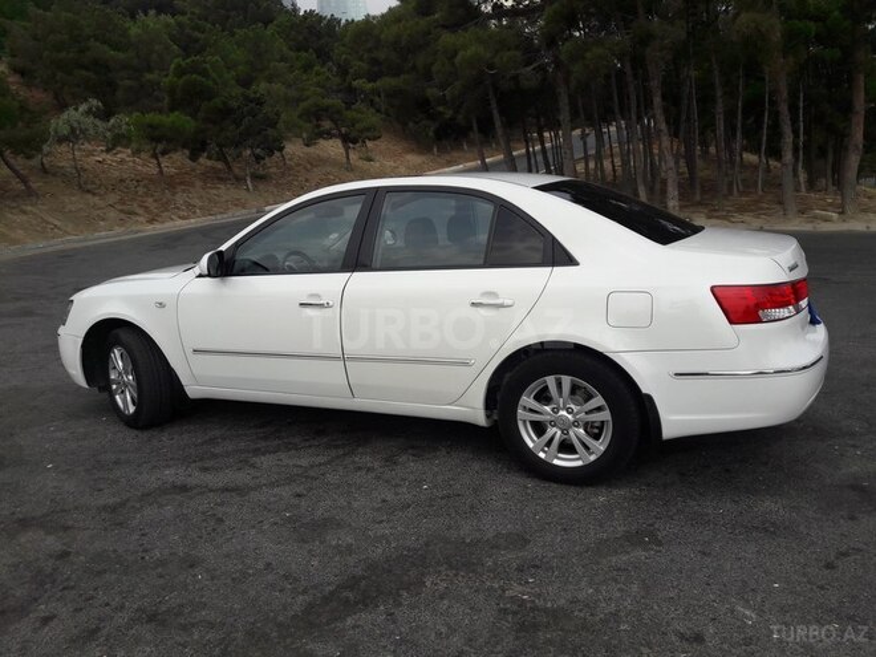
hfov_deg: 63.4
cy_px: 328
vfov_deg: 49.7
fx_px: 709
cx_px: 438
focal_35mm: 28
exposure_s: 1/2151
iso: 40
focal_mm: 3.7
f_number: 1.9
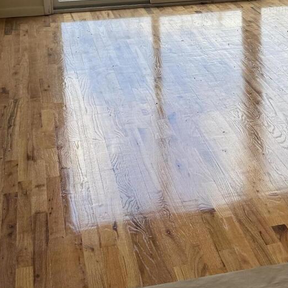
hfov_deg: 20.5
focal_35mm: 81
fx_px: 762
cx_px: 312
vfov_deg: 20.9
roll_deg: +0.3
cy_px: 27
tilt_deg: -13.3
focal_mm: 6.76
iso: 80
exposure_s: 1/448
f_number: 1.78
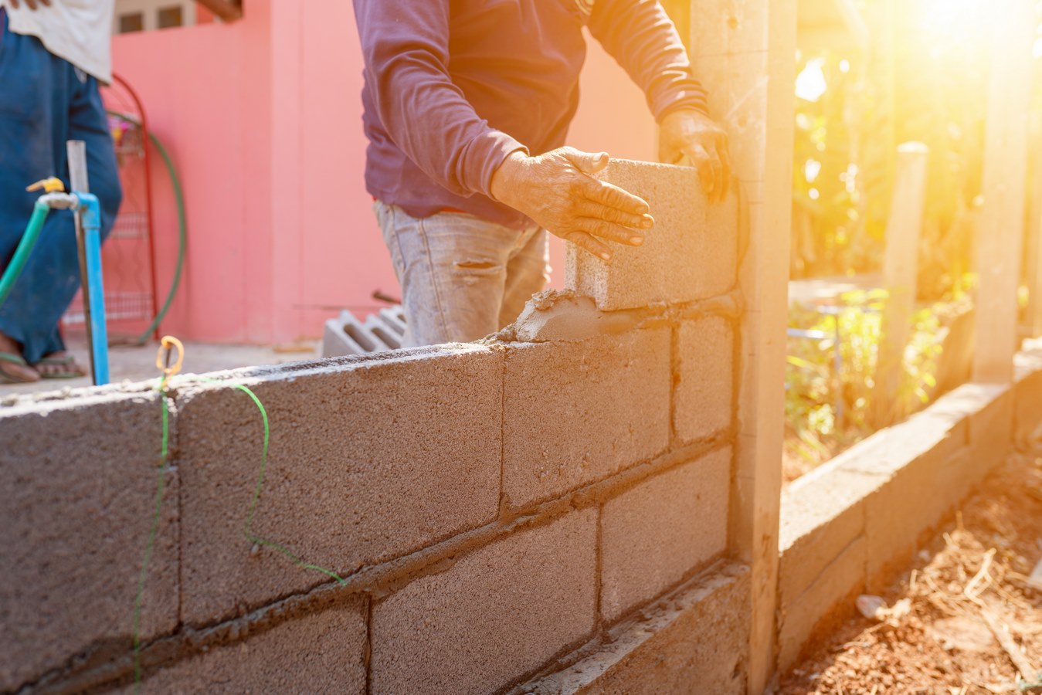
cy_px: 348
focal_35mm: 35
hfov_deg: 54.4
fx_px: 1013
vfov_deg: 37.9
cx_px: 521
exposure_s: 1/250
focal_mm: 35
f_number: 3.5
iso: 100
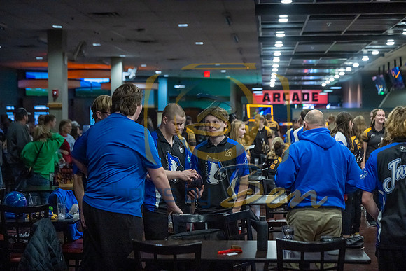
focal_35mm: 70
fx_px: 790
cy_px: 136
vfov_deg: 19.5
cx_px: 203
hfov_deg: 28.8
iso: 4000
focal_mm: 70
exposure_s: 1/800
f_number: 3.5
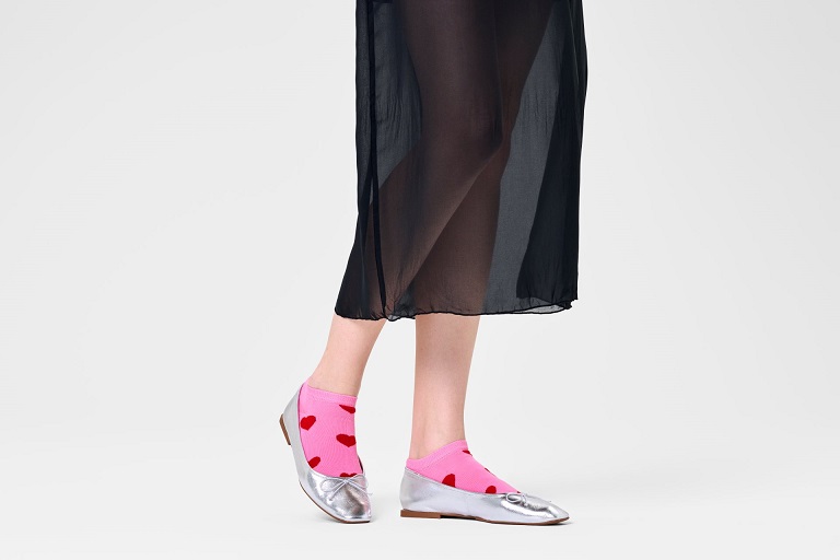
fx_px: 2450
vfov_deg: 13.0
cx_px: 420
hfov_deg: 19.5
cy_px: 280
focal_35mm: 105
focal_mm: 105
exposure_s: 1/125
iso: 100
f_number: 13
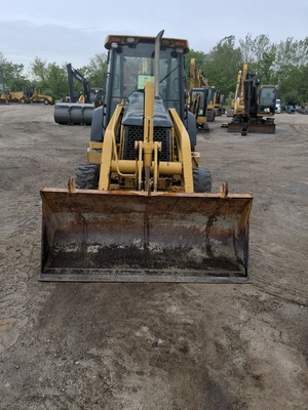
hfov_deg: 54.9
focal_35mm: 25
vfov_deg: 69.4
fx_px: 297
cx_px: 154
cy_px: 205
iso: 50
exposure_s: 1/290
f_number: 2
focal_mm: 3.08
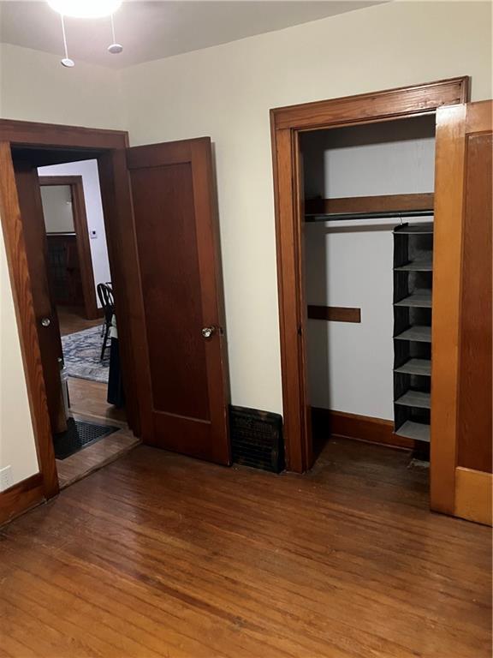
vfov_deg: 63.4
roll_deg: +3.5
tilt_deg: -12.0
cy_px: 329
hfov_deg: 49.7
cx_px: 246
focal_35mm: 28
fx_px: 532
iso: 640
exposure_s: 1/25
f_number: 1.8
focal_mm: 3.99
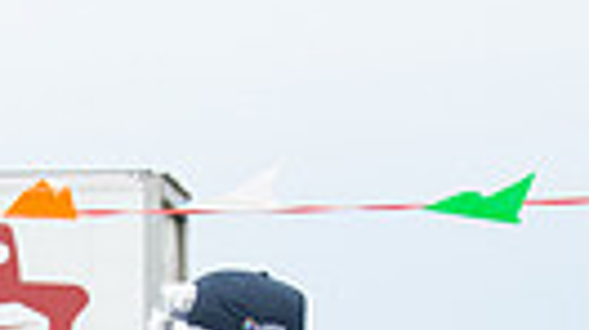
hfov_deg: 4.5
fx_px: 7428
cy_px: 803
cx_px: -378
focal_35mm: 476
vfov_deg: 2.5
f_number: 10
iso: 640
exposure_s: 1/160
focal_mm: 95
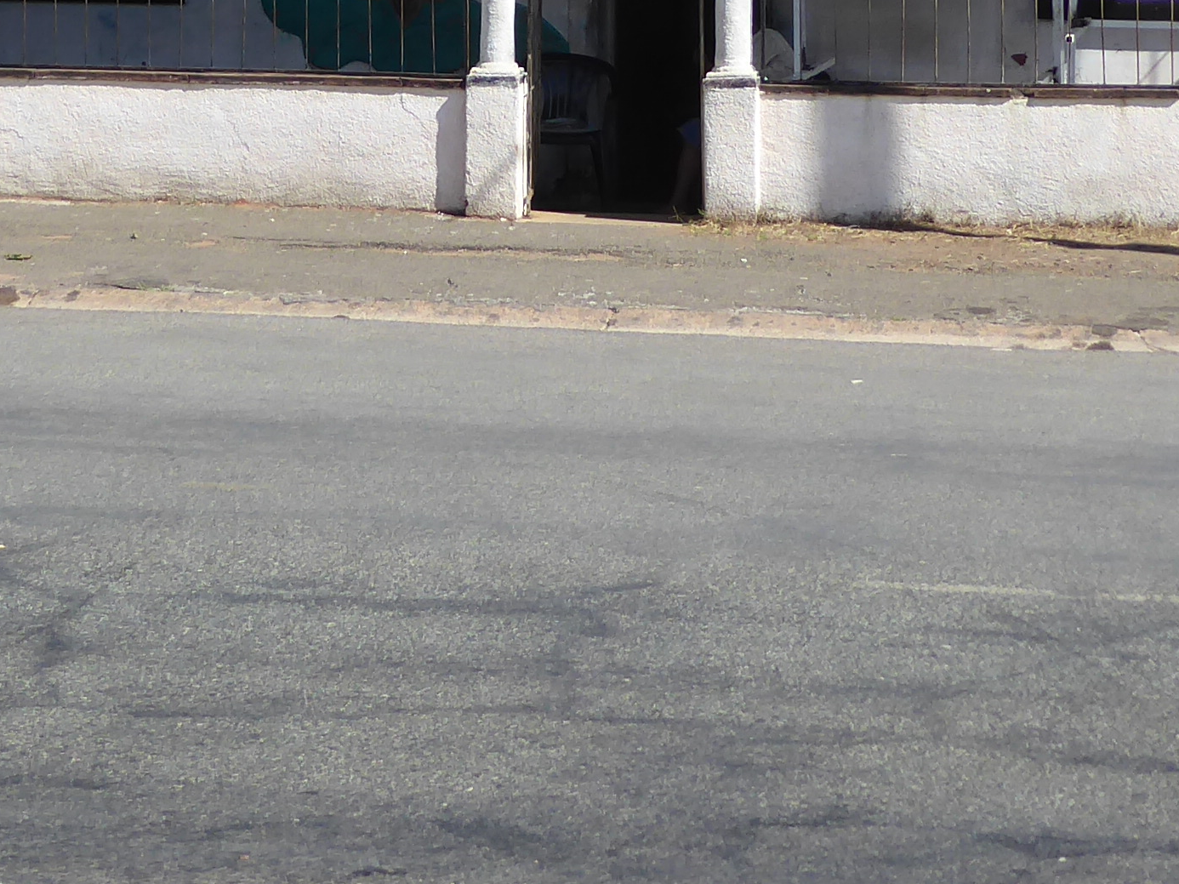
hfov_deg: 12.9
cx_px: 379
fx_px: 5210
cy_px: -385
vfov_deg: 9.5
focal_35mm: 153
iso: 80
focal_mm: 9
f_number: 4.1
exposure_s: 1/500
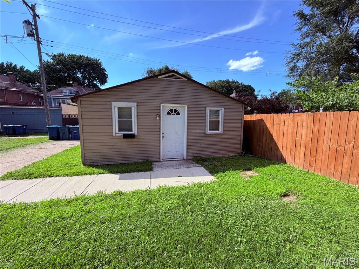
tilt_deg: -6.6
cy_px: 134
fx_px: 145
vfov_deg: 85.7
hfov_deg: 102.1
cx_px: 180
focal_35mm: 14
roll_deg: +1.4
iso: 50
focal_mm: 2.22
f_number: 2.2
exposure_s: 1/502
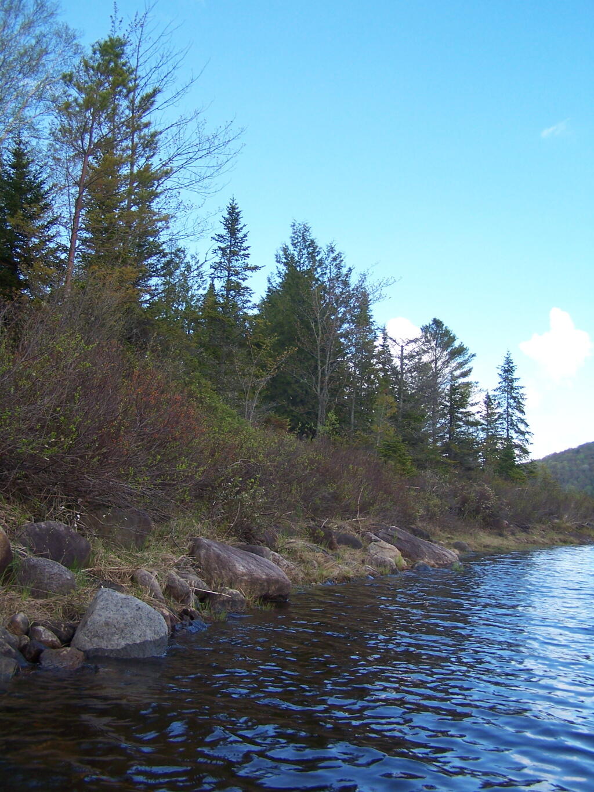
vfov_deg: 49.0
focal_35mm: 38
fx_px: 869
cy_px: 396
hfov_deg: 37.7
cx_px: 297
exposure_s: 1/400
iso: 80
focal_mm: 6.3
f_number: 2.8
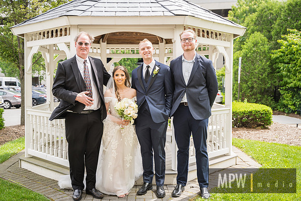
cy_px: 100
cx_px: 150
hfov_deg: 47.4
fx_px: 343
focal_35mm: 41
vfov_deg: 32.6
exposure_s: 1/320
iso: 100
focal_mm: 41
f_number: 2.8
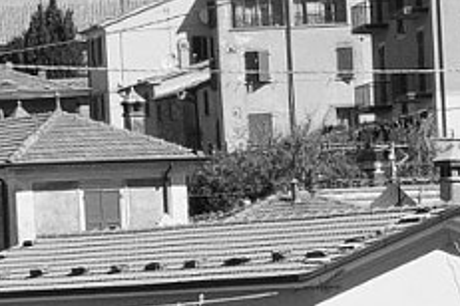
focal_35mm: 270
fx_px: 3450
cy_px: 144
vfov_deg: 5.1
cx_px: 263
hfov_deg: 7.6
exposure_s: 1/640
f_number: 13
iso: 400
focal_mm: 26
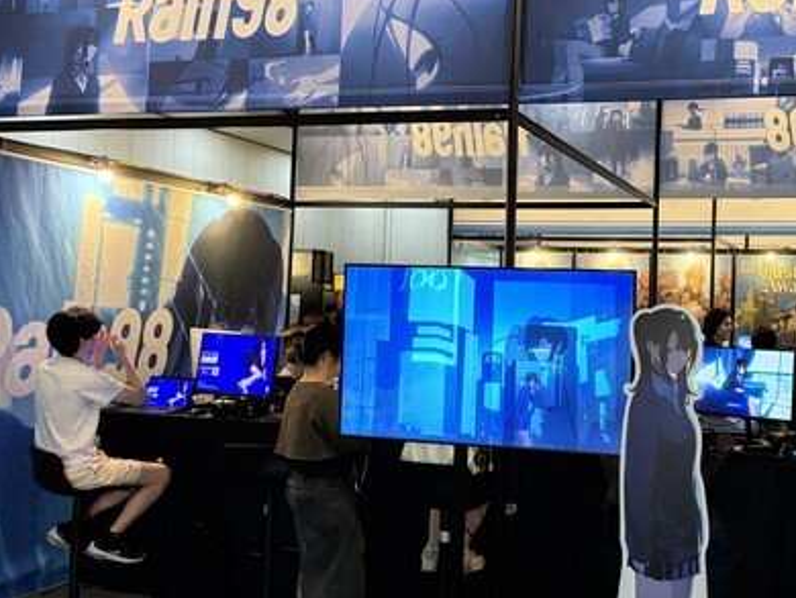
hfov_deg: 45.0
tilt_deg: +1.5
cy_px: 278
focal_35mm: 40
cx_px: 608
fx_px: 920
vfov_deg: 36.0
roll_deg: -0.9
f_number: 1.6
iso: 250
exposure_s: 1/60
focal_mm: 5.96
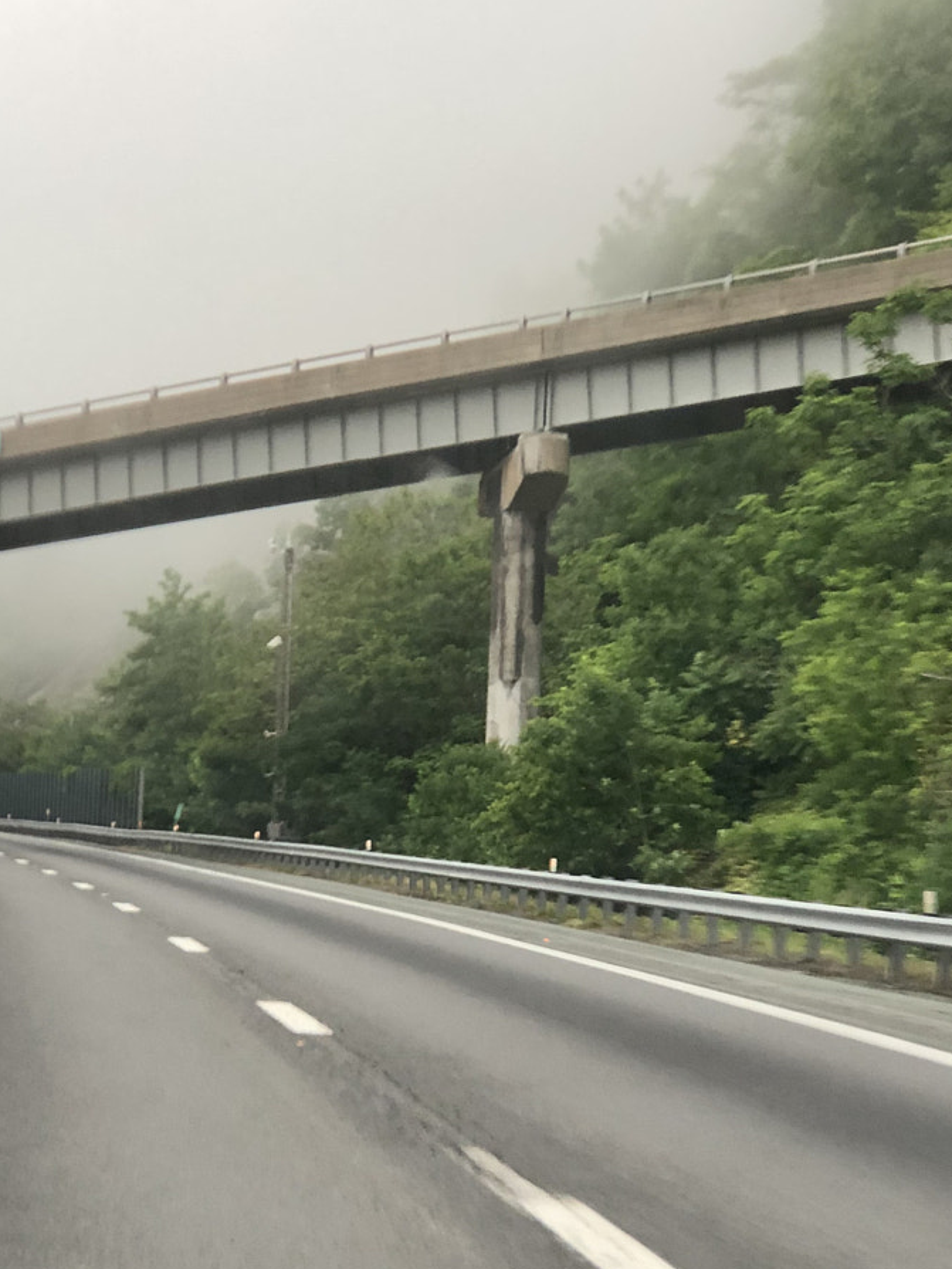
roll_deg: -0.6
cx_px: 338
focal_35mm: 102
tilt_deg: -1.1
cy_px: 925
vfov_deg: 19.1
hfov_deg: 14.5
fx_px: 3738
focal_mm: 6.6
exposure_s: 1/120
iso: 160
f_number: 2.8
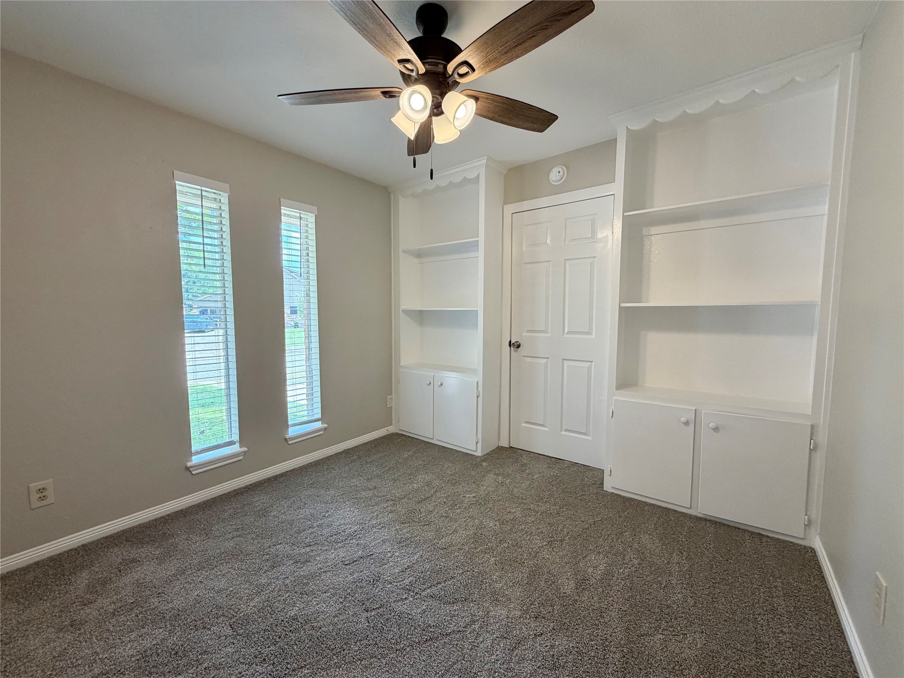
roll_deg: -0.3
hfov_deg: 102.1
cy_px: 339
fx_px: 366
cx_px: 452
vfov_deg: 85.7
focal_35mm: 14
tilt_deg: -4.1
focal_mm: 2.22
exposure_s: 1/120
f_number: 2.2
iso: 160
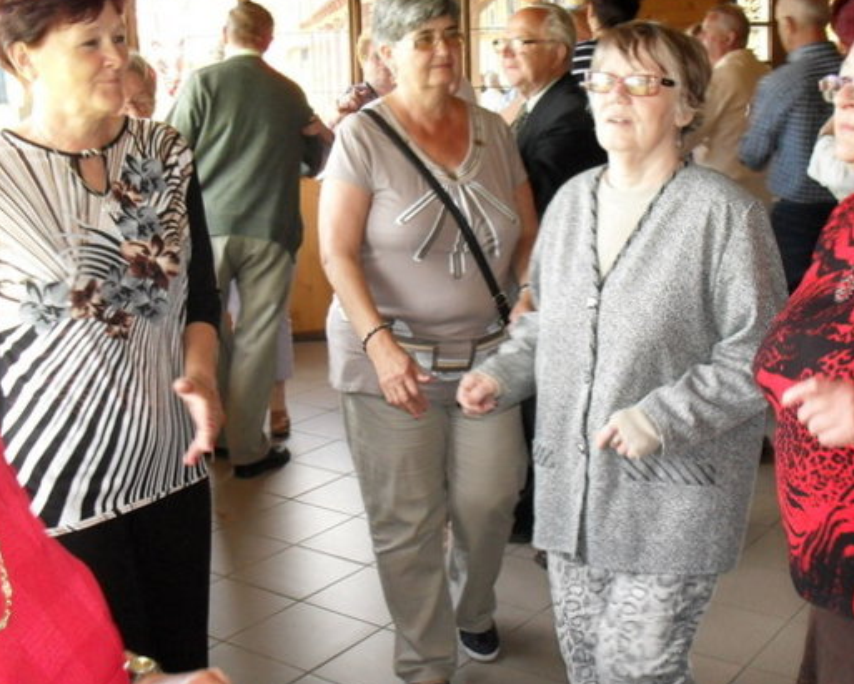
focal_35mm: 47
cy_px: 315
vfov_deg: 32.1
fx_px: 1189
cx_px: 453
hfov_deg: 39.5
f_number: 2.8
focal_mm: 6.3
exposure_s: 1/45
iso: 160
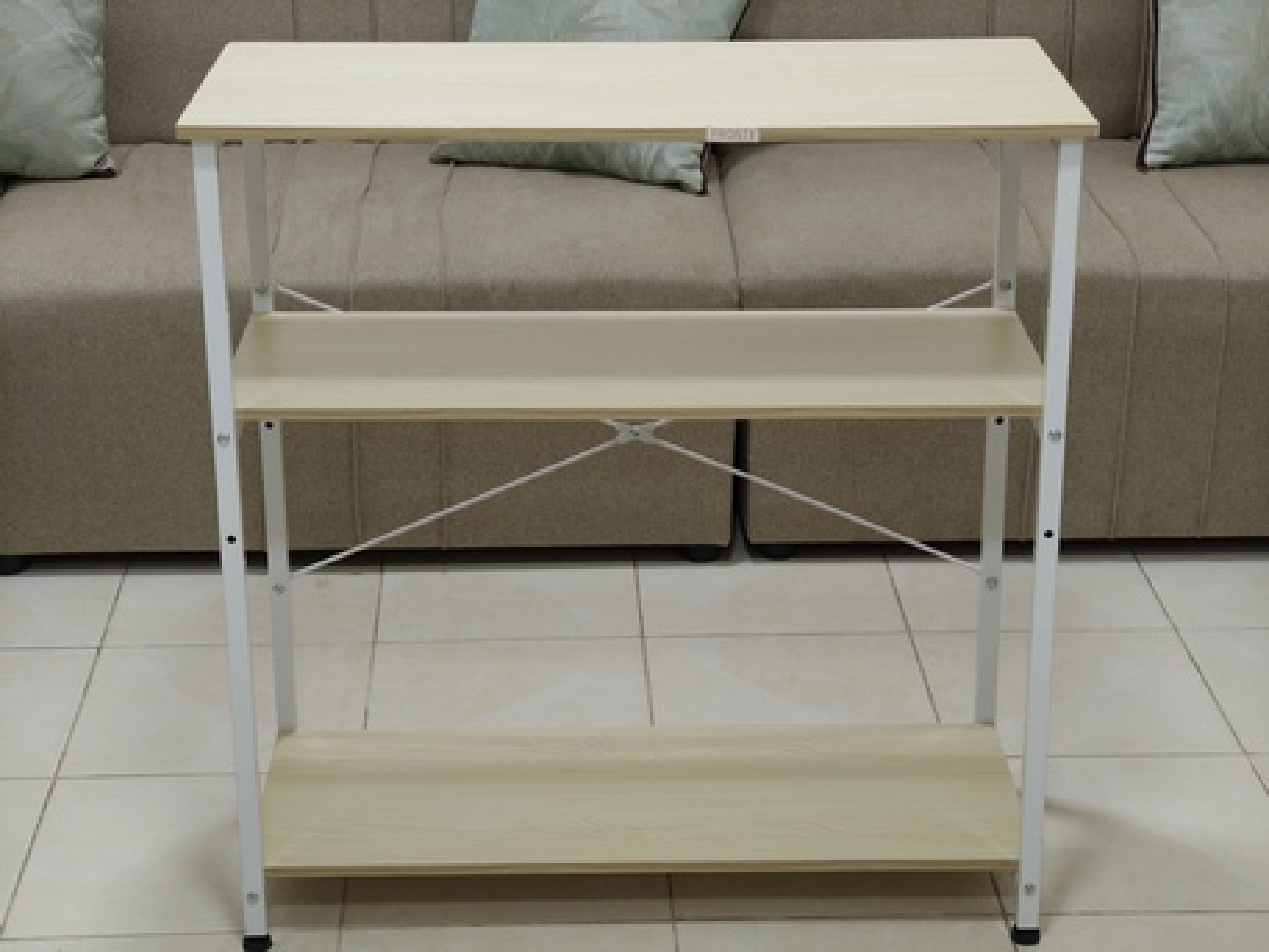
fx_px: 2567
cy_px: 476
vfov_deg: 21.0
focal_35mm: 70
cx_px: 634
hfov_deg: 27.8
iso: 363
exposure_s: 1/33.3
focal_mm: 13.3
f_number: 2.55
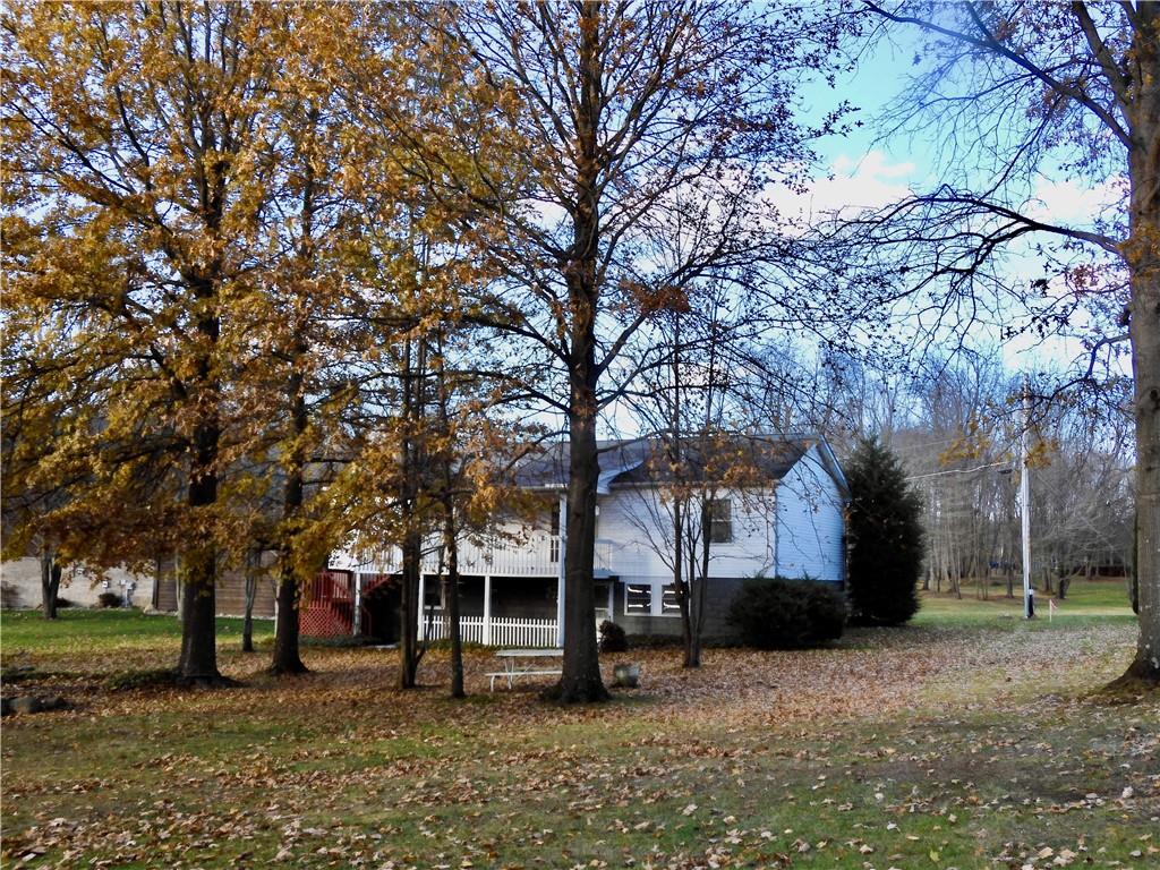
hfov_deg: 49.0
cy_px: 435
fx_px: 1273
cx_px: 580
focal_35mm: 38
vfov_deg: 37.7
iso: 100
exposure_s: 1/160
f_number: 4
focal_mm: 6.8
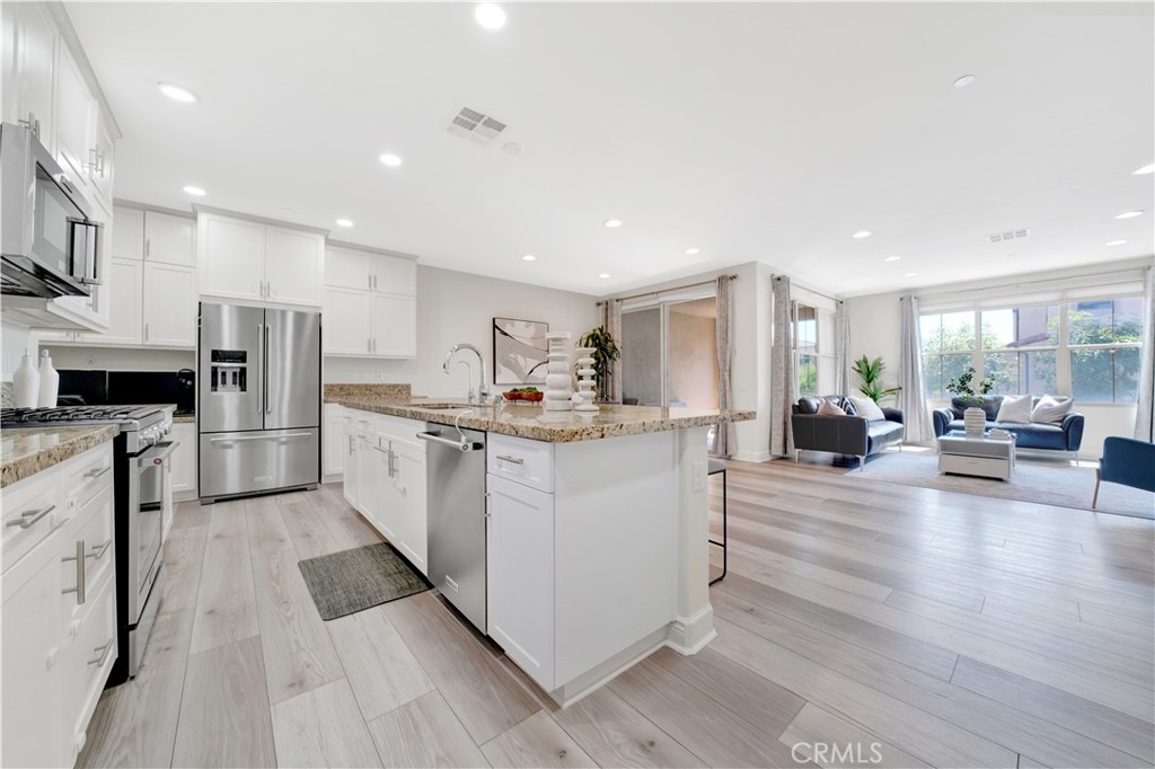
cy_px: 384
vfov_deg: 90.0
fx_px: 385
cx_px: 578
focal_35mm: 12
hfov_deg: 112.6
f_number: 7.1
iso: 400
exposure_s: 1/30
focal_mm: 12
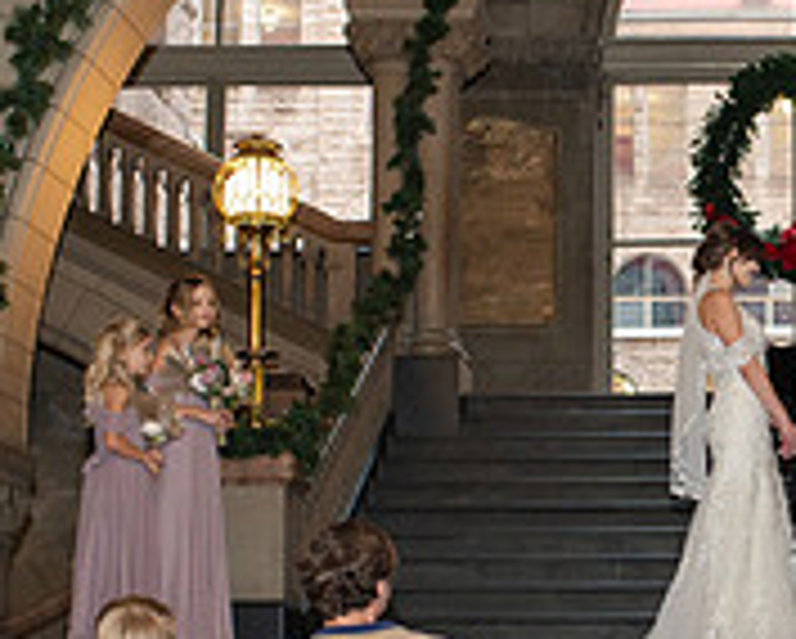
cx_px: 895
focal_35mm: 108
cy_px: 441
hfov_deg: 17.1
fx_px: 2547
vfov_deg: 14.3
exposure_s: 1/200
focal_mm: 35
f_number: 3.5
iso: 1000
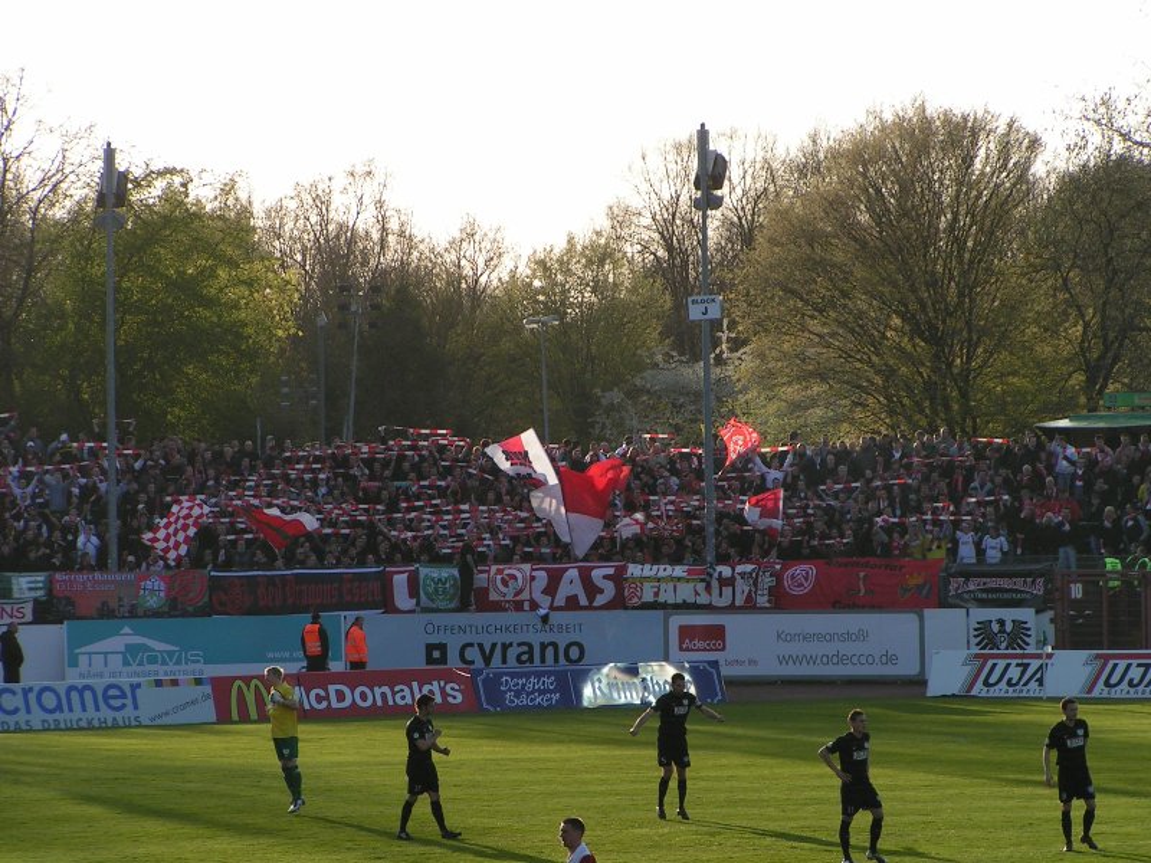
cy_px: 432
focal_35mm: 197
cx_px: 576
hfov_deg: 10.0
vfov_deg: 7.5
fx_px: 6550
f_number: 5
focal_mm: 30.1
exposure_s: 1/320
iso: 50
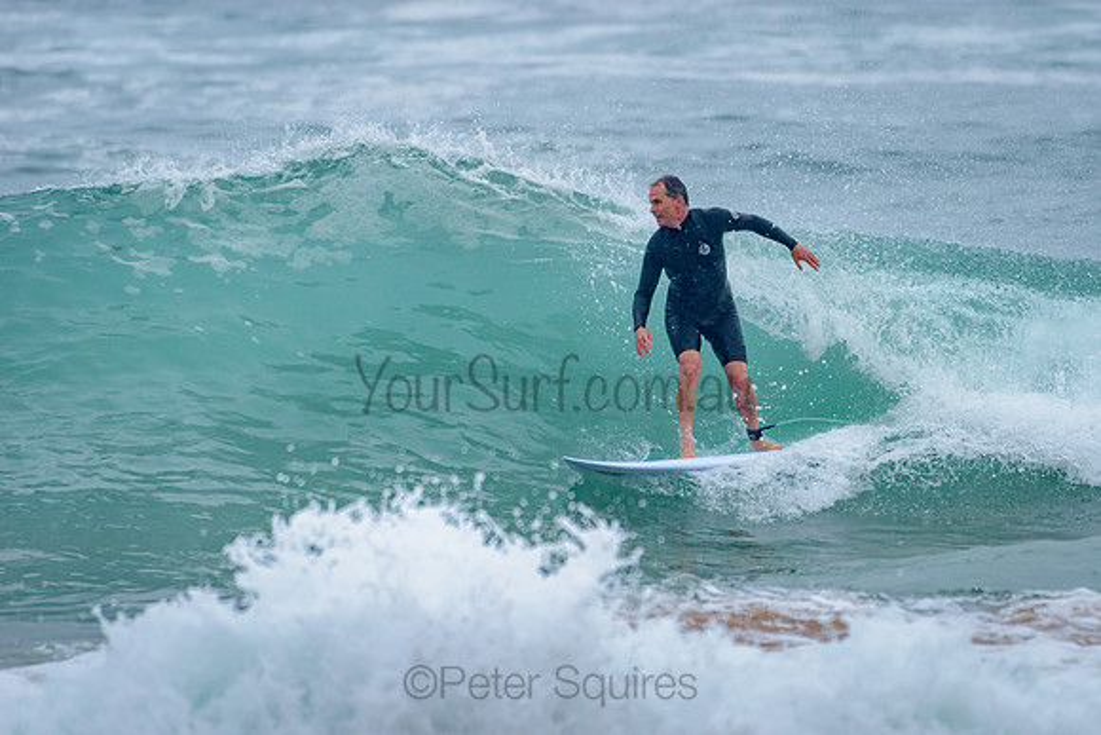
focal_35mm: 613
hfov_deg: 3.4
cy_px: 365
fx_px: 18759
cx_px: 675
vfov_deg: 2.2
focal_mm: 500
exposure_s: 1/1000
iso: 900
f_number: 5.6
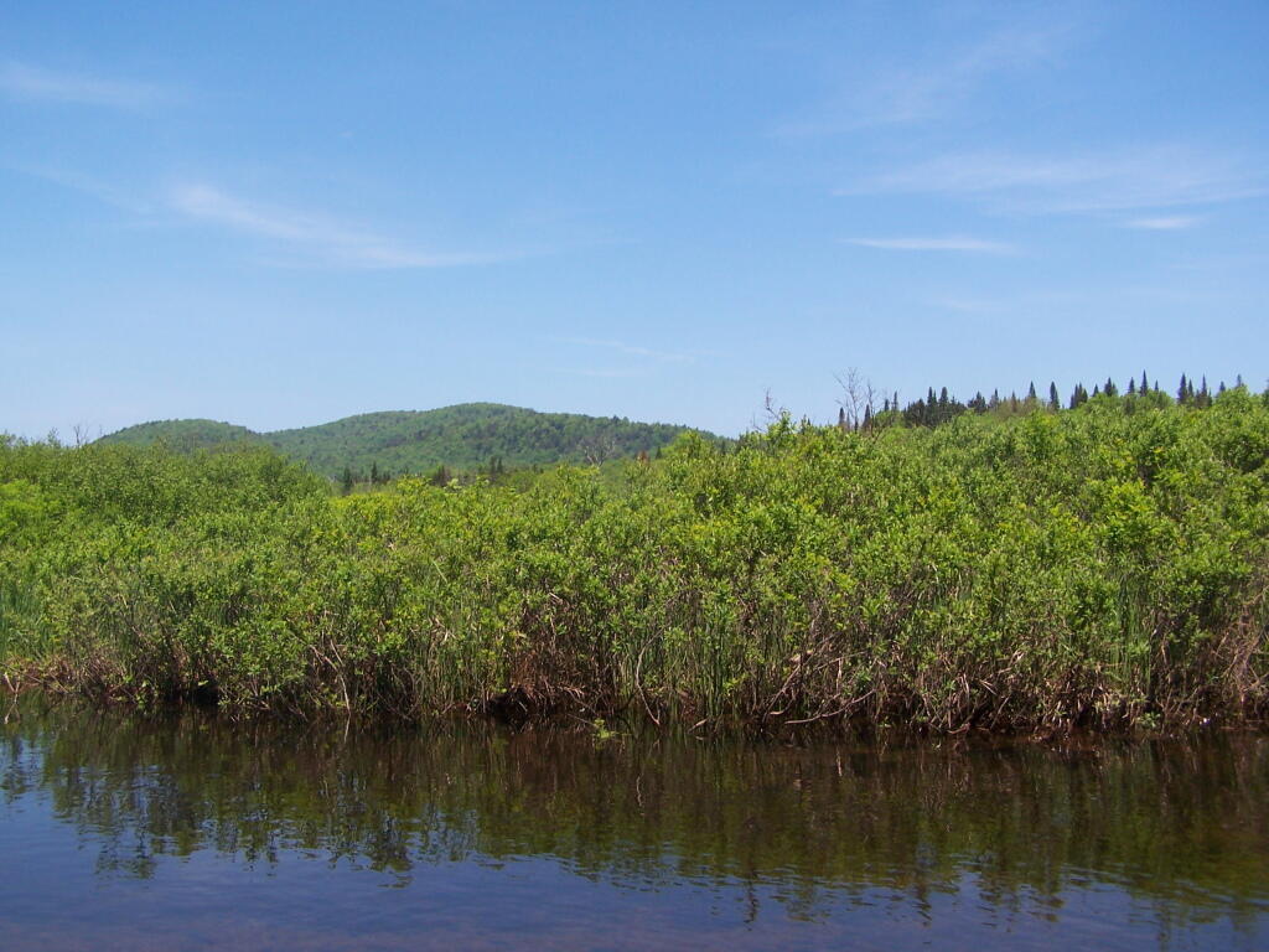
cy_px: 476
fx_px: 1393
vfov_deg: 37.7
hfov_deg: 49.0
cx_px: 634
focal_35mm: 38
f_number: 4
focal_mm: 6.3
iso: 80
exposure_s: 1/640
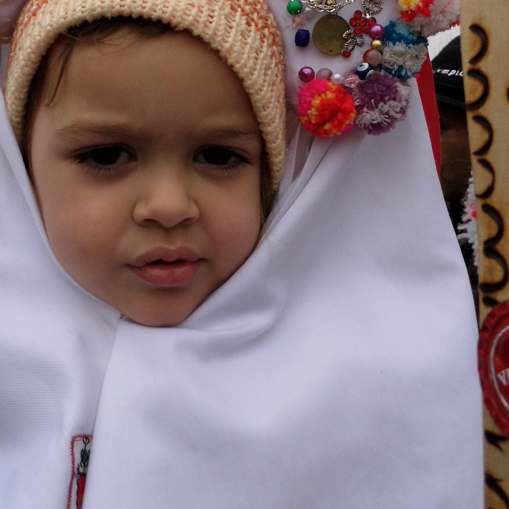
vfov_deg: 38.2
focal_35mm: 42
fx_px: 699
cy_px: 87
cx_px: 176
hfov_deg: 39.6
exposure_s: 1/640
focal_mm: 4.5
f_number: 3.1
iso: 100
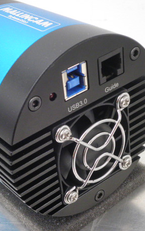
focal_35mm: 70
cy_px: 113
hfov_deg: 18.6
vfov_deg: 29.4
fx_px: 442
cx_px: 64
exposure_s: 1/25
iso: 160
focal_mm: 8.3
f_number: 3.4
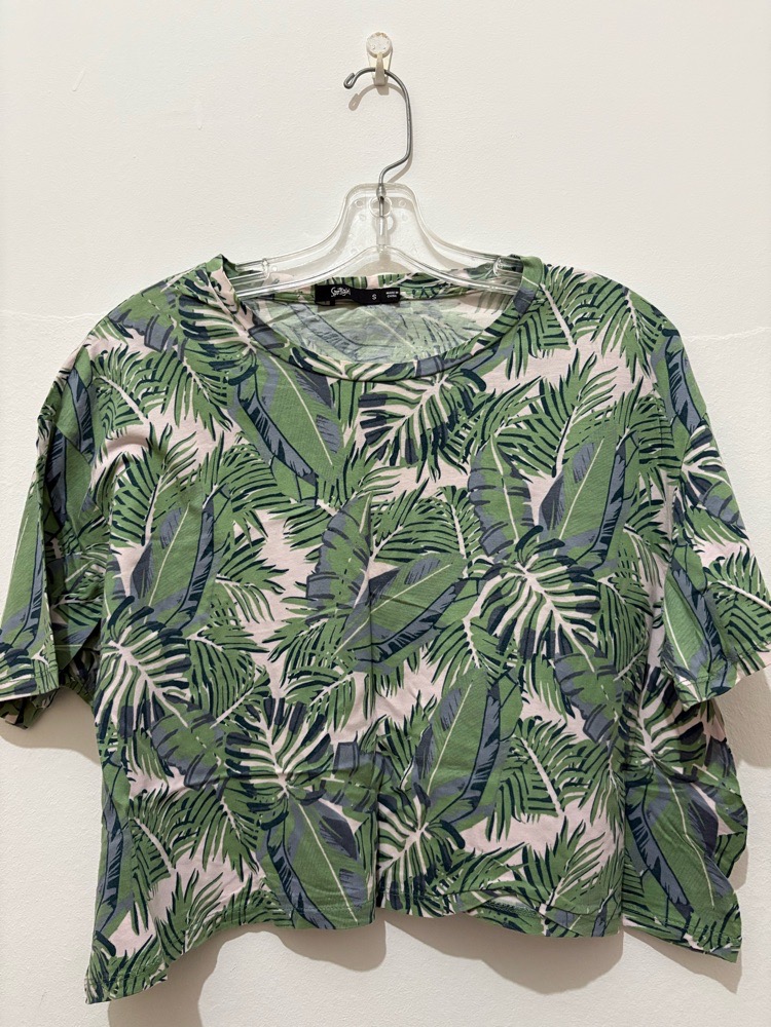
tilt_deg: +4.2
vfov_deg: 67.3
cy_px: 514
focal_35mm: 26
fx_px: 772
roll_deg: -0.3
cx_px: 386
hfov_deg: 53.1
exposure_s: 1/50
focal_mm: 5.96
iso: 500
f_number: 1.6
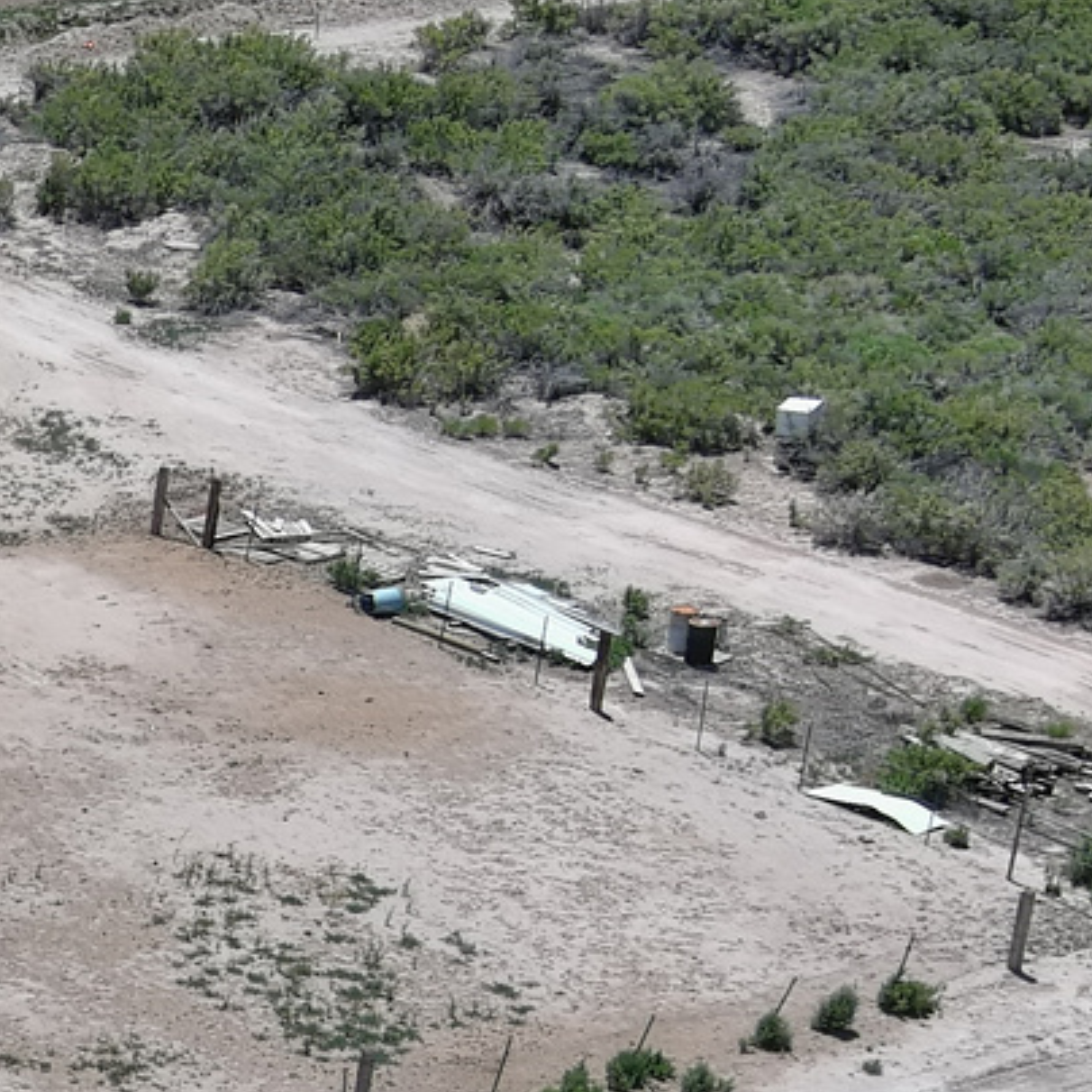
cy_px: 866
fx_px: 4461
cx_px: -1235
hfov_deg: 12.1
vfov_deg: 13.9
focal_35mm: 125
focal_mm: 10.13
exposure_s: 1/1250
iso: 100
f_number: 2.8
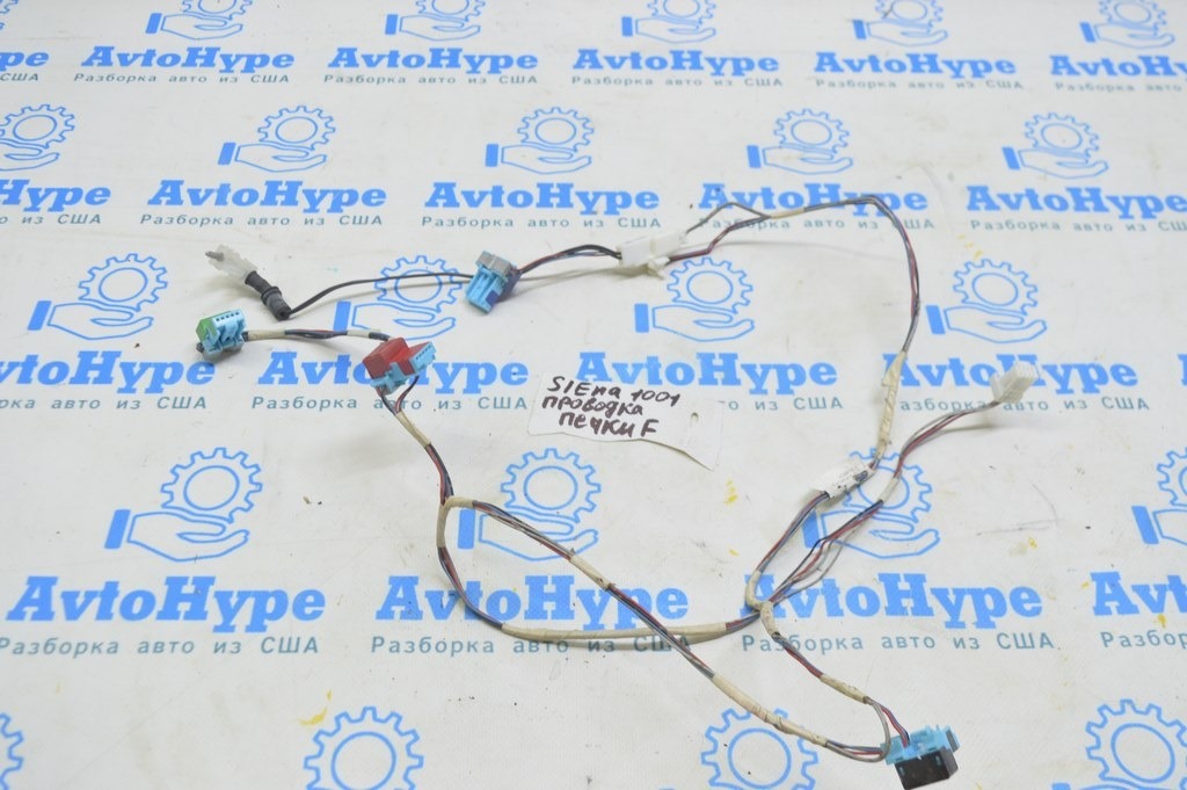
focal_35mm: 36
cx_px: 594
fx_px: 1186
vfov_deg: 36.8
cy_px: 395
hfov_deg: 53.2
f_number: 5.6
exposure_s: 1/20
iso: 400
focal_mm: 24
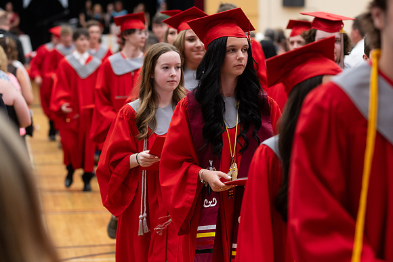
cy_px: 169
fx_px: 1199
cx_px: 231
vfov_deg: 12.5
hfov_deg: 18.6
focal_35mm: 110
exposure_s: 1/200
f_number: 2.8
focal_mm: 85
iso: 1000
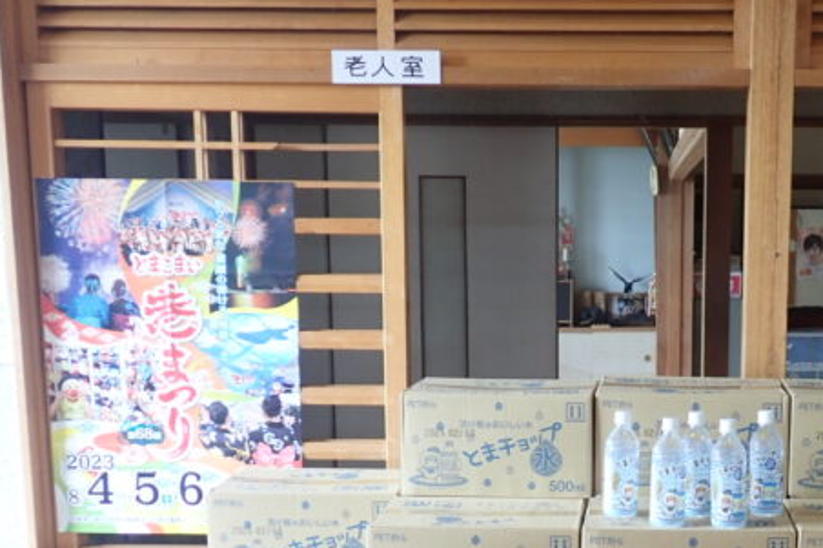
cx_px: 637
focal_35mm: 53
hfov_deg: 36.5
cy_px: 448
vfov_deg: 25.0
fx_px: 1211
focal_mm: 5.5
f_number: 2.3
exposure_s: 1/40
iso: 200
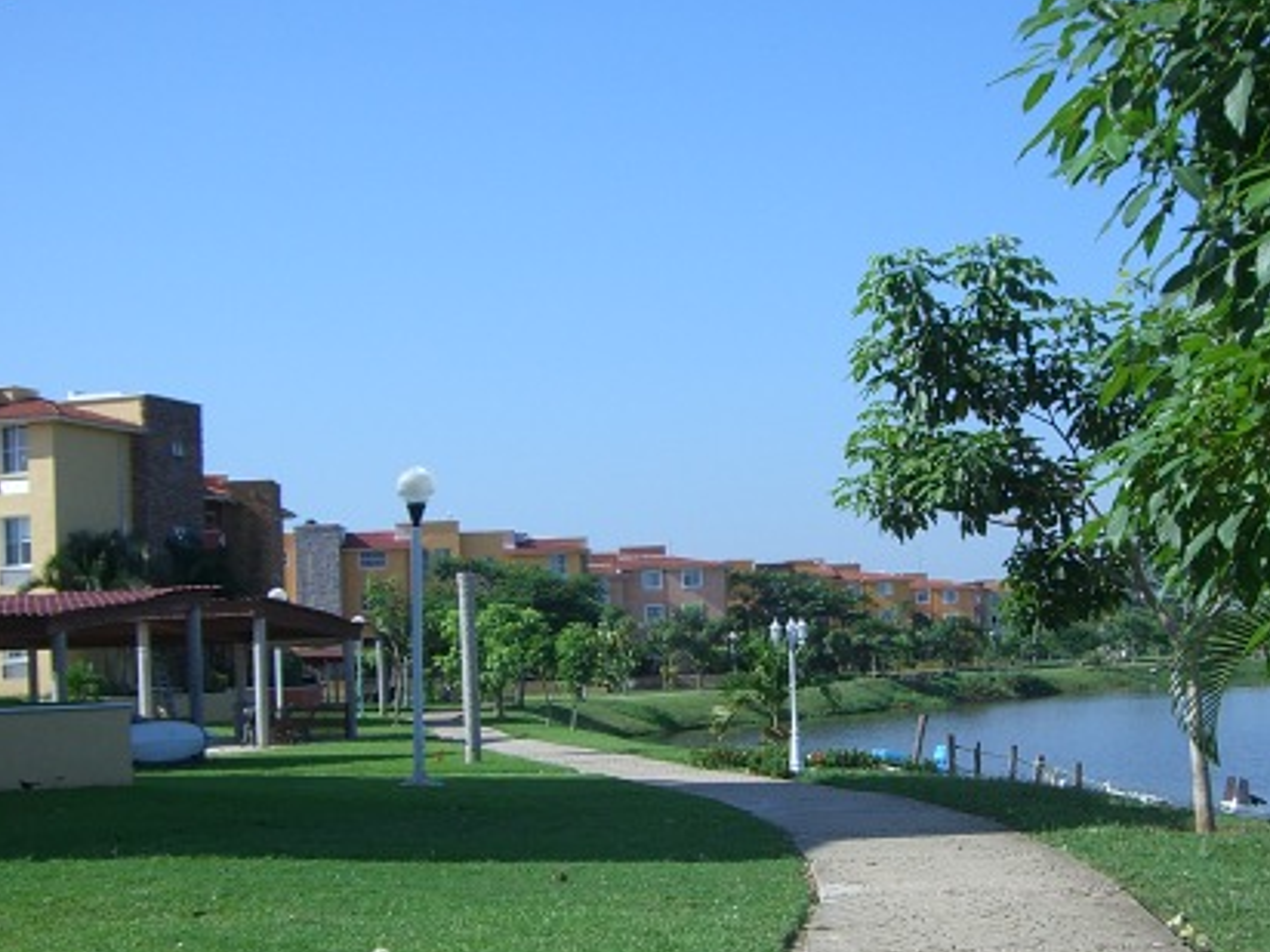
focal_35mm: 59
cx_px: 857
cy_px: 604
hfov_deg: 32.4
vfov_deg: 24.7
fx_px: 2165
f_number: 4.3
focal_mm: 6.2
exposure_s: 1/640
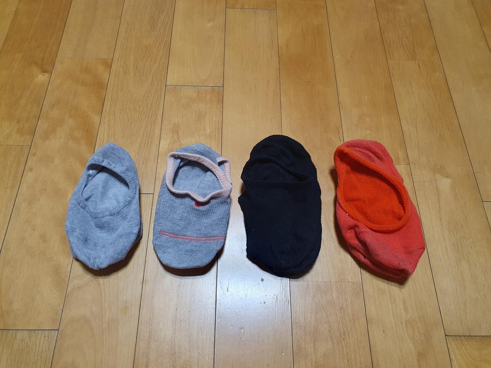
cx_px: 246
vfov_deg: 53.1
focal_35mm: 26
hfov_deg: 67.3
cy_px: 184
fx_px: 369
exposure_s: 1/40
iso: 250
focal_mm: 4.32
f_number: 2.4
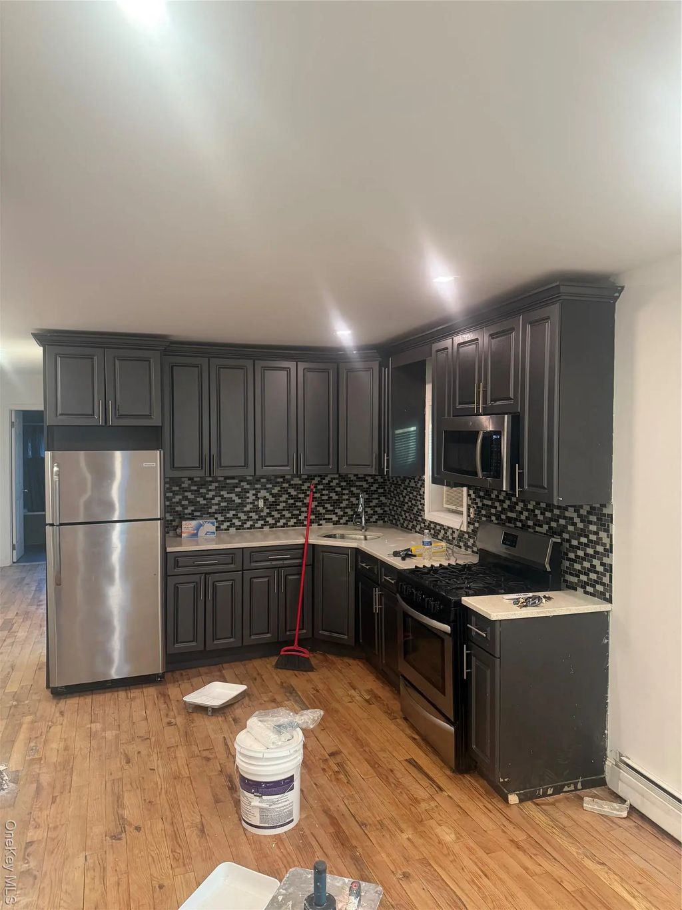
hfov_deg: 56.8
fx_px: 630
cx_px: 341
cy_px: 455
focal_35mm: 24
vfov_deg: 71.6
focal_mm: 6.76
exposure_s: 1/60
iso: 200
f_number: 1.78
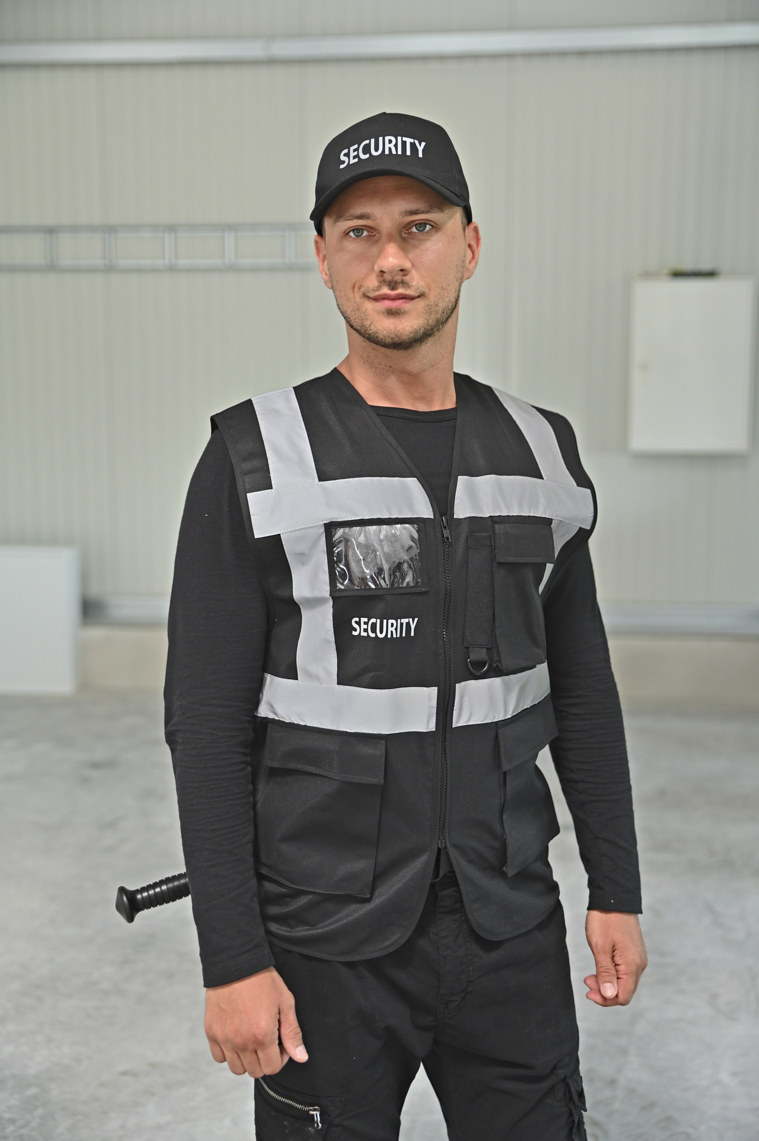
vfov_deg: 41.1
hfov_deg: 28.0
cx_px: 380
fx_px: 1520
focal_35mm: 48
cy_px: 570
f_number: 2.8
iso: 800
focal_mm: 48
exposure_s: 1/200
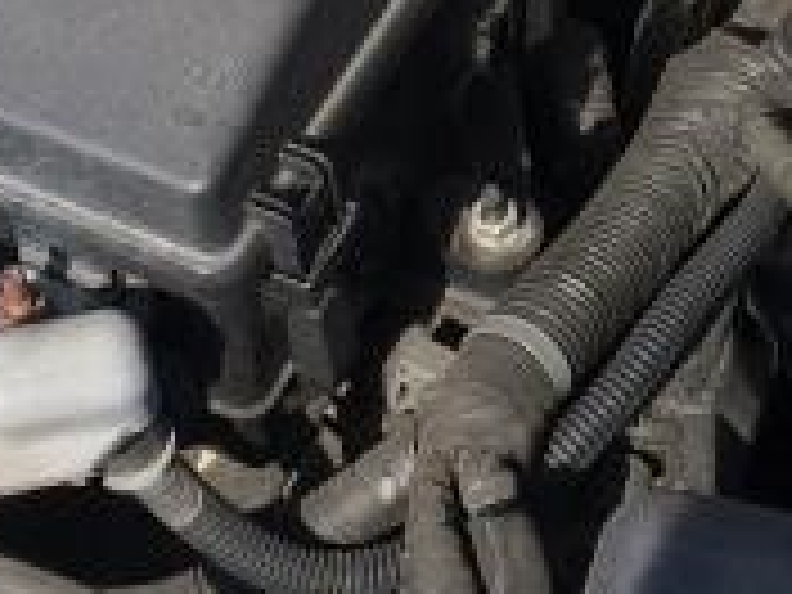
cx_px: 724
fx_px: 3020
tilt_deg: -44.4
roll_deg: +1.1
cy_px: -252
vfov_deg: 10.9
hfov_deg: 14.8
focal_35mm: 132
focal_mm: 4.15
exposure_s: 1/977
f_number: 2.2
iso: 32
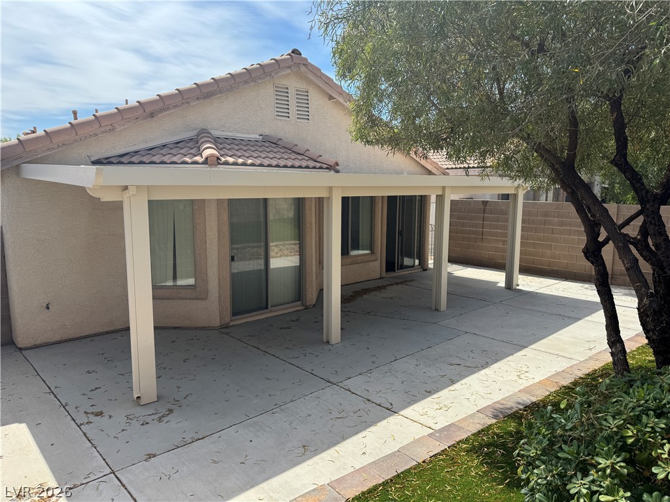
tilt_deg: -7.8
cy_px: 251
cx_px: 335
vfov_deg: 56.8
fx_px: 465
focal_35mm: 24
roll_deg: -0.2
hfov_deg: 71.6
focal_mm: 6.76
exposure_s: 1/3247
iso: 80
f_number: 1.78
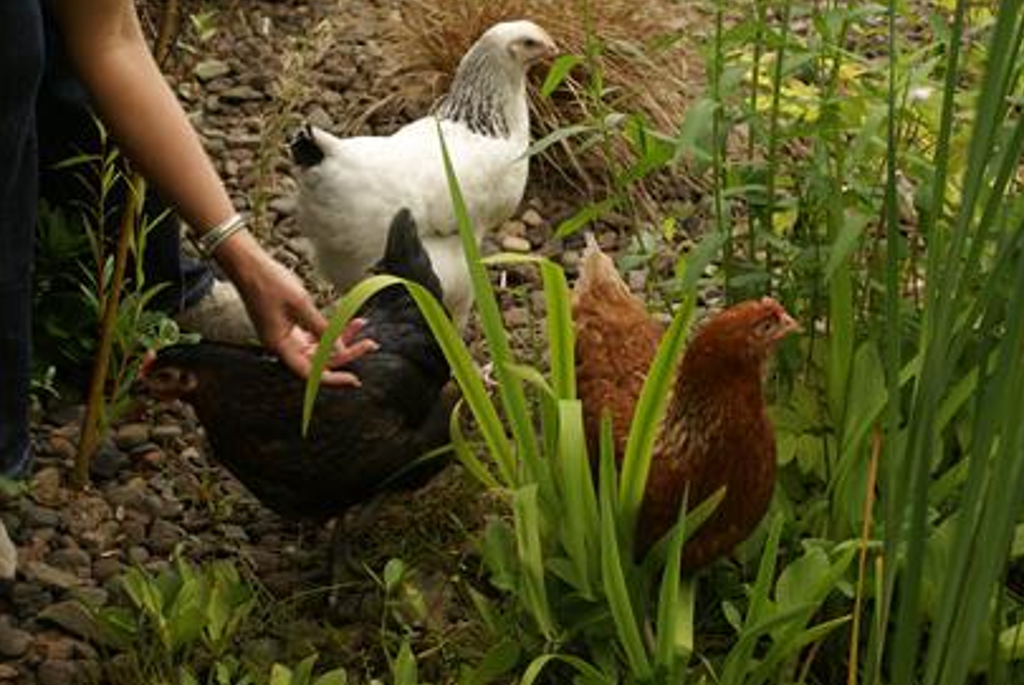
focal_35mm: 83
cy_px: 313
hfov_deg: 24.4
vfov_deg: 16.5
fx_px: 2363
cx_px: 523
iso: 200
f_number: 8
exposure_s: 1/50
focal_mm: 50
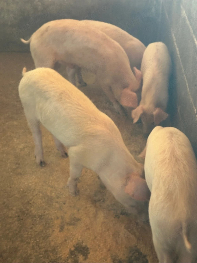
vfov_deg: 39.7
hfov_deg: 30.3
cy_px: 132
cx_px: 98
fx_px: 364
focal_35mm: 48
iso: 500
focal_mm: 6.86
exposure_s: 1/40
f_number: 1.78
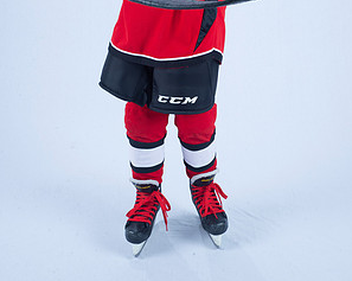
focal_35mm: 74
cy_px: 19
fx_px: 770
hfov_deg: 25.7
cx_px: 177
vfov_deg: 20.2
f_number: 18
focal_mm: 52
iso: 250
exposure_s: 1/160
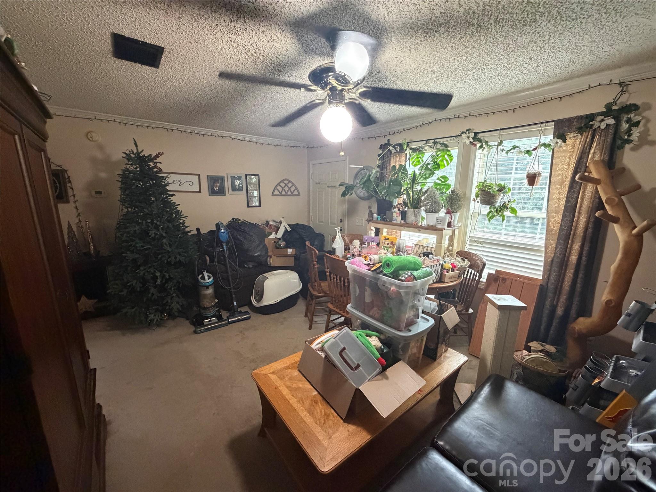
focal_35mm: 14
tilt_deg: -12.5
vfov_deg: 85.7
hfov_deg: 102.1
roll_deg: -0.4
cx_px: 328
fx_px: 265
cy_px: 246
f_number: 2.2
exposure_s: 1/60
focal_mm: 2.22
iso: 1000
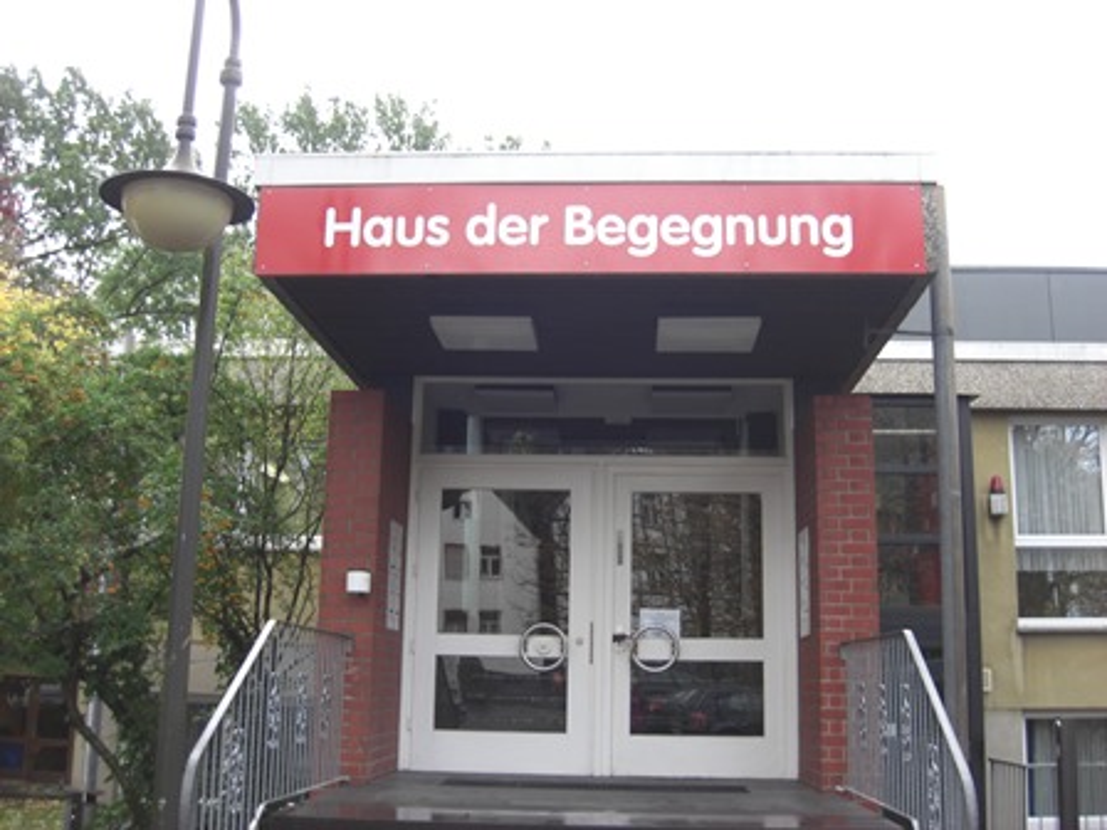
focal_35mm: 38
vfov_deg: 37.7
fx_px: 1215
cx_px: 554
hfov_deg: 49.0
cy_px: 415
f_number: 2.8
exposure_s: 1/100
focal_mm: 7.9
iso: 100
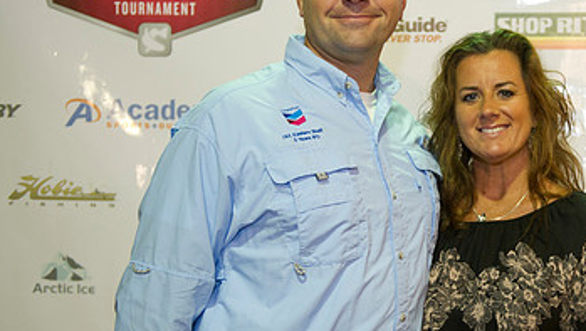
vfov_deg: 16.6
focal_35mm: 73
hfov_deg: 28.4
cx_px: 465
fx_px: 1135
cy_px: 180
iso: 1250
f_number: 2.8
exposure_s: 1/60
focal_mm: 42
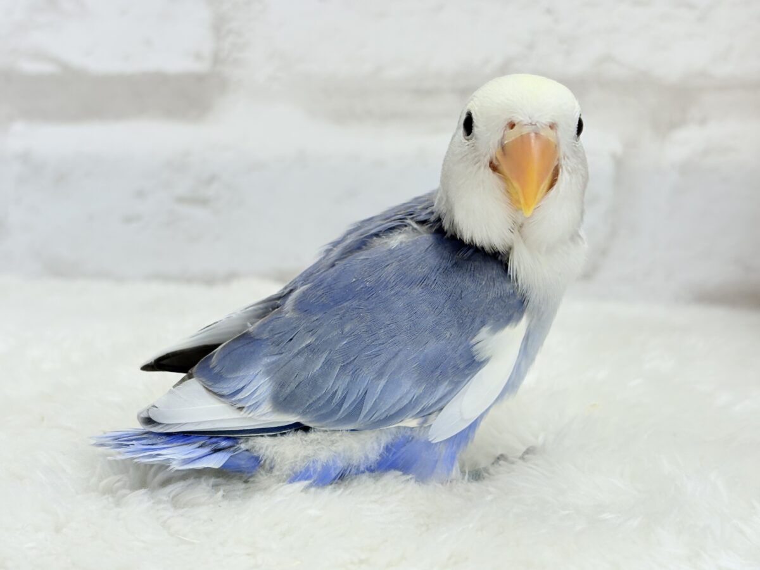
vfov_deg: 28.0
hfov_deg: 36.8
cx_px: 380
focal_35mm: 52
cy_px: 285
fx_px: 1142
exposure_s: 1/100
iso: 80
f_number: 1.6
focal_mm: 5.96
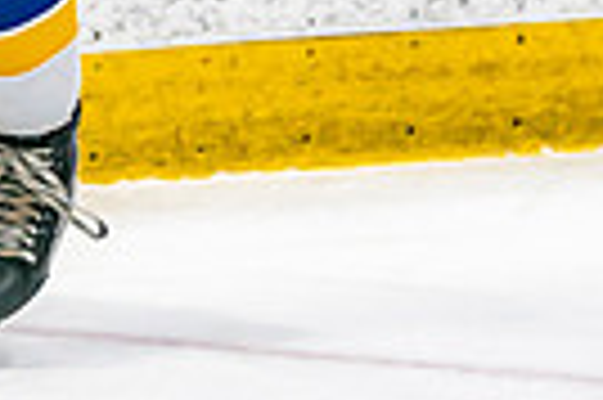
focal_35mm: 800
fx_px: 13384
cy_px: -207
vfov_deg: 1.7
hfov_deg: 2.6
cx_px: -98
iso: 500
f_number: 2.8
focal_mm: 105
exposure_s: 1/640
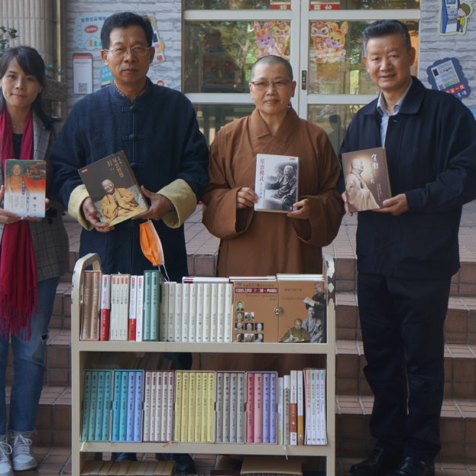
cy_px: 223
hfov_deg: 25.7
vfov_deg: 25.7
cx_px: 218
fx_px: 1042
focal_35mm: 67
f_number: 4
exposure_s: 1/160
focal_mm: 32
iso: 250
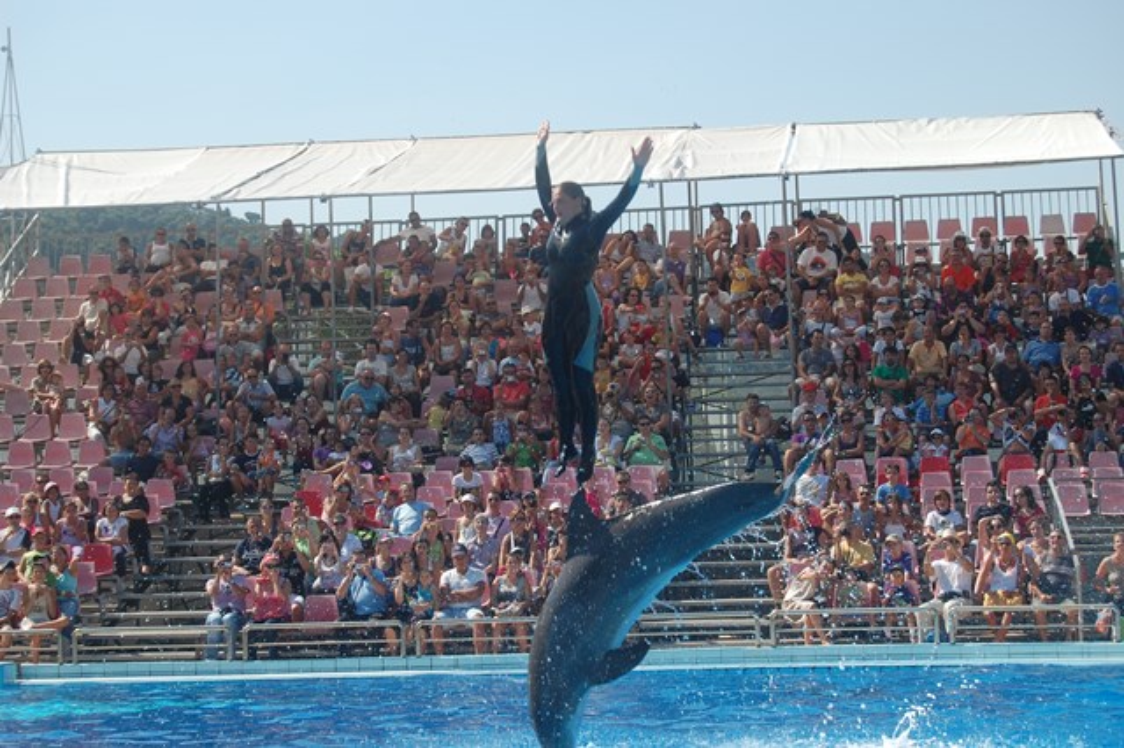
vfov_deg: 16.5
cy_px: 374
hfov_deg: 24.6
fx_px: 2574
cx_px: 562
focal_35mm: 82
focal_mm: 55
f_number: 9
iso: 200
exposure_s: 1/320
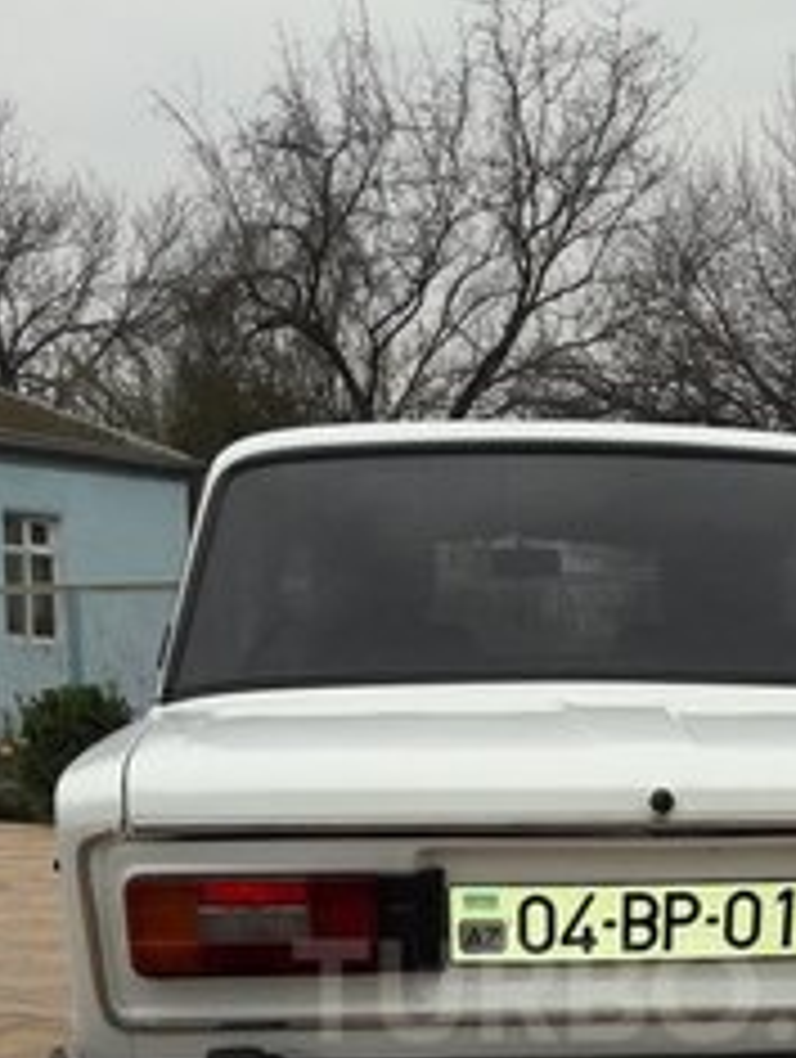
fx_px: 1804
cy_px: 990
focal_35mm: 59
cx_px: 639
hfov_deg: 24.5
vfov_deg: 30.9
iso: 40
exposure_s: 1/380
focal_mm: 3.7
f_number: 1.9
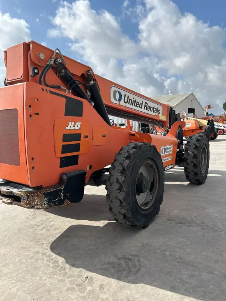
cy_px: 150
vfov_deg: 67.3
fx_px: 226
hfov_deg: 53.1
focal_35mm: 26
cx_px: 113
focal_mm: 5.7
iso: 50
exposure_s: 1/4115
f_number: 1.5
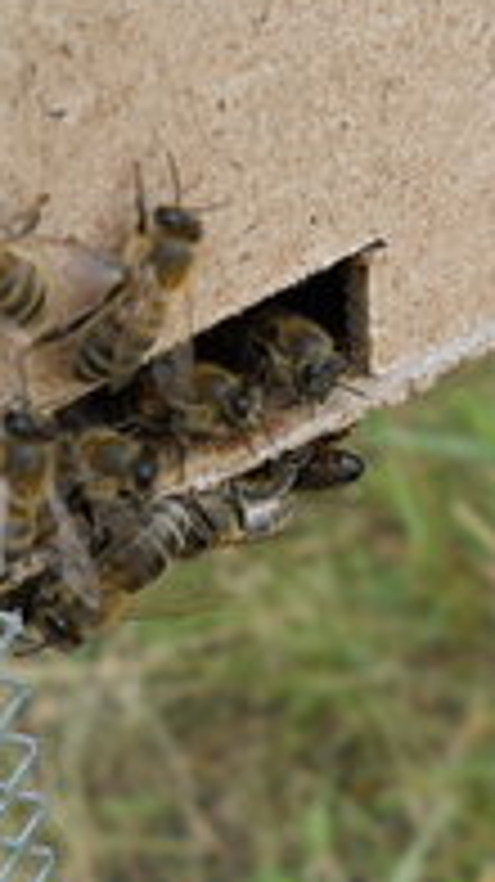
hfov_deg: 15.0
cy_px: 353
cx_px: 351
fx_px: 1870
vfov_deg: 26.5
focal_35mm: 80
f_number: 3.1
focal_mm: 6.72
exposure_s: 1/200
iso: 80
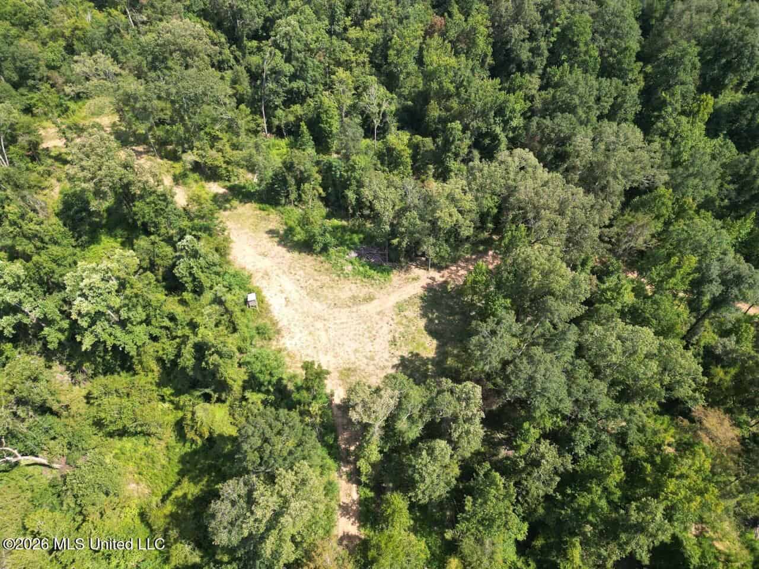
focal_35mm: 24
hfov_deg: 71.6
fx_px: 526
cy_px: 284
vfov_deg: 56.8
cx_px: 380
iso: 110
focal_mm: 6.7
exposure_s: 1/1000
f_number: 1.7
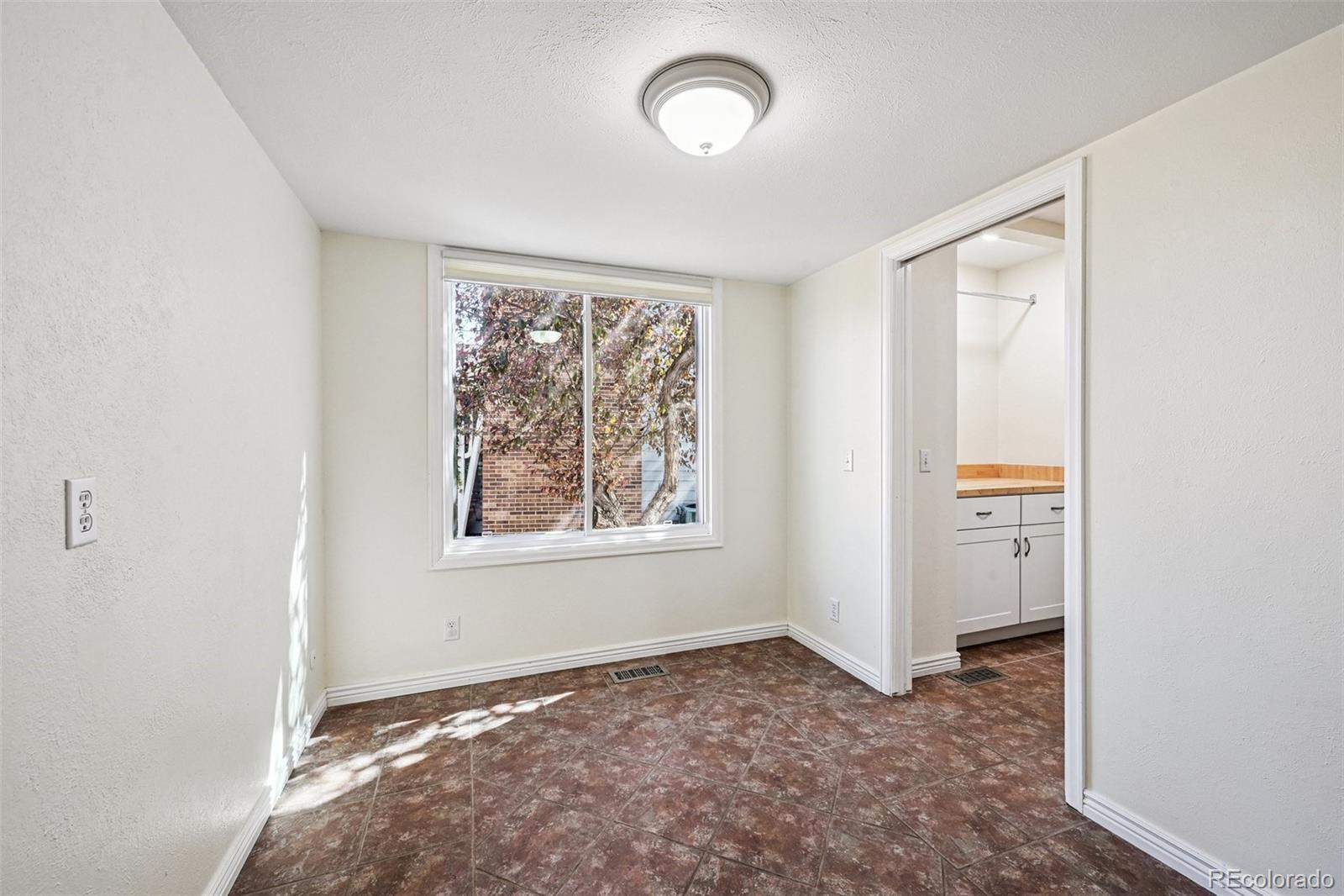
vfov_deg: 81.2
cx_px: 672
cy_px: 448
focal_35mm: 14
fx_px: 523
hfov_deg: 104.3
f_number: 10
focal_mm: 14
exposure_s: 1/13
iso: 400
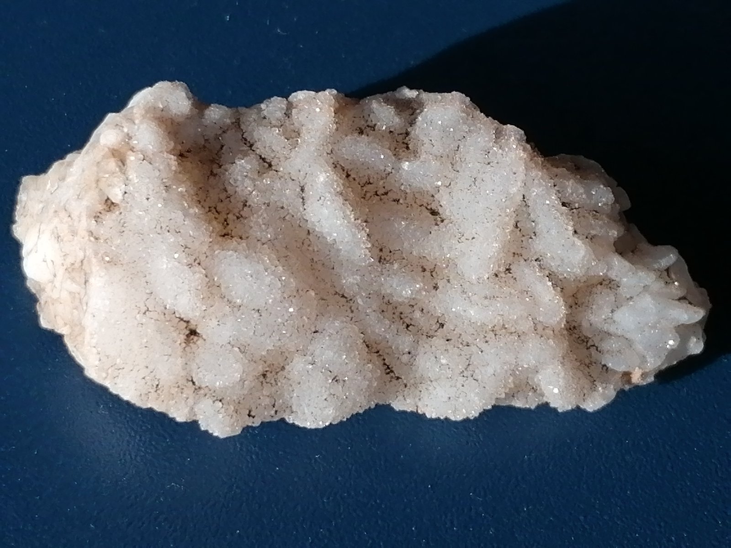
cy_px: 274
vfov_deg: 15.7
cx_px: 366
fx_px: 1985
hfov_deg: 20.9
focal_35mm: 94
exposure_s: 1/900
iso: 125
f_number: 1.8
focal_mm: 4.75
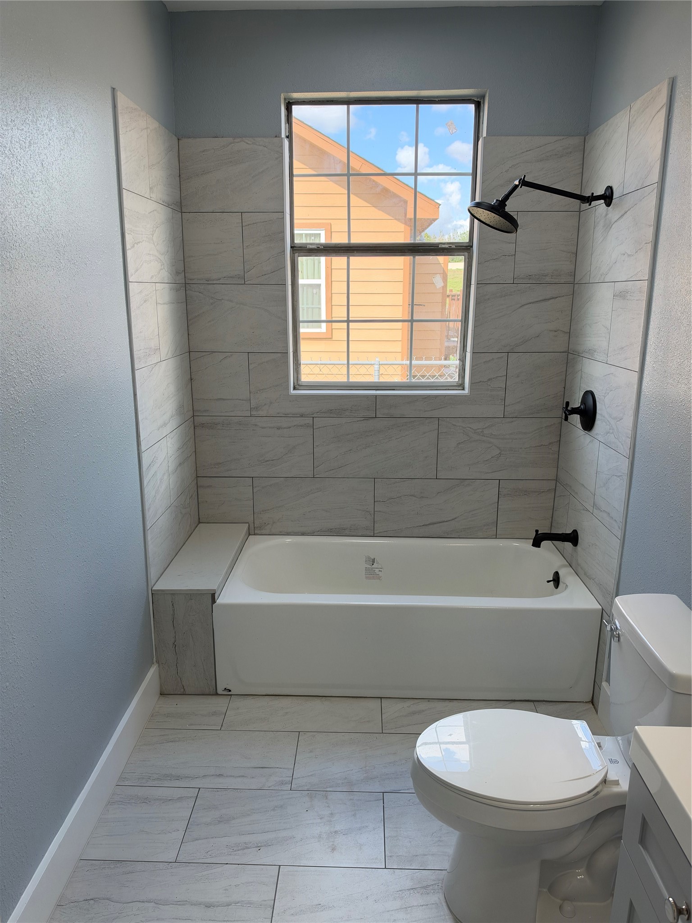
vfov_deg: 71.6
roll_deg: +0.5
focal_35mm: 24
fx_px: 640
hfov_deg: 56.8
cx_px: 346
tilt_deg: -14.2
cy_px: 462
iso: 80
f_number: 1.8
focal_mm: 6.93
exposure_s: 1/278
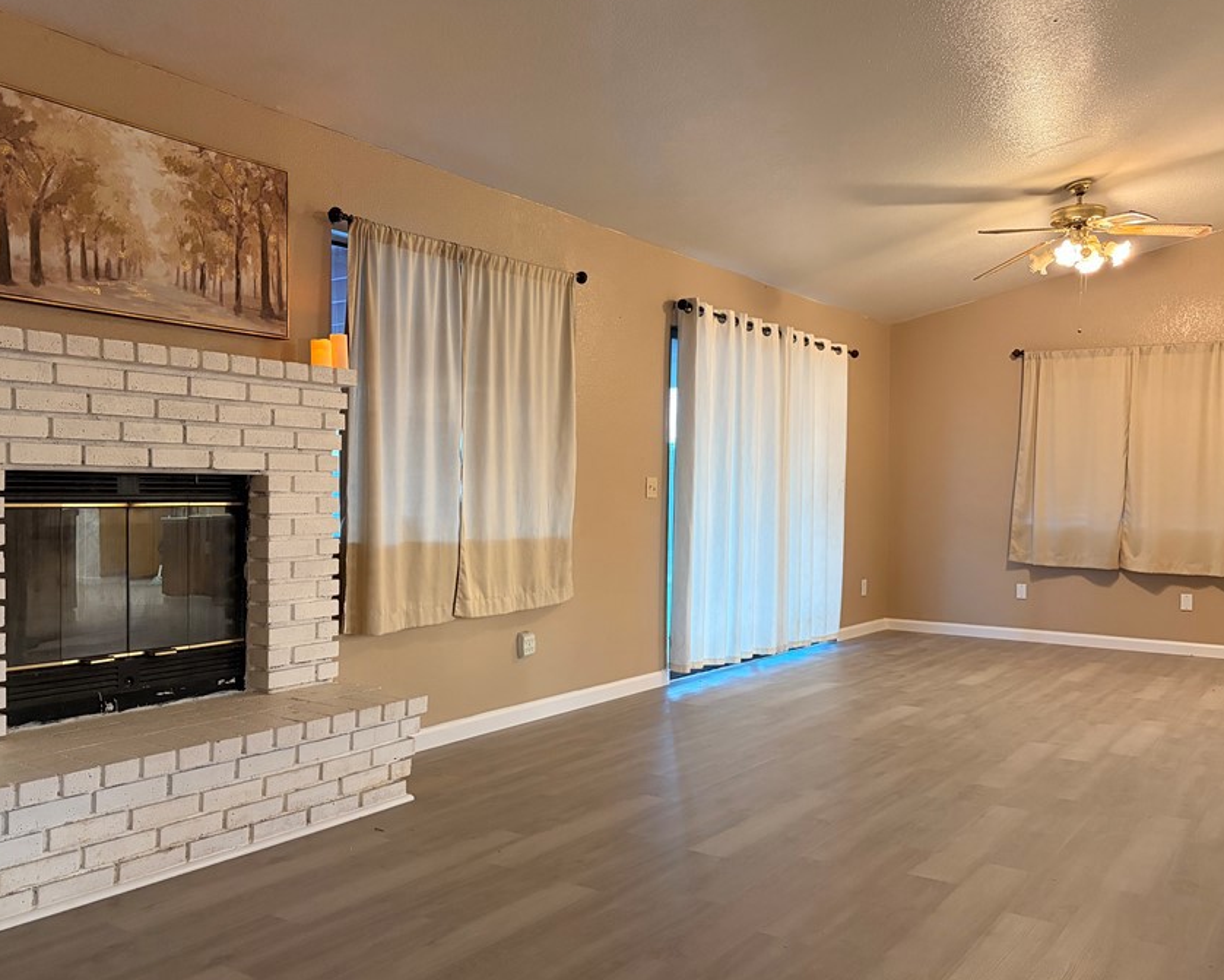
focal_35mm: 31
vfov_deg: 47.1
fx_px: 1123
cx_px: 556
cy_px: 516
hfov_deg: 57.1
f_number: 1.6
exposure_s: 1/60
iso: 400
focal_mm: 5.96
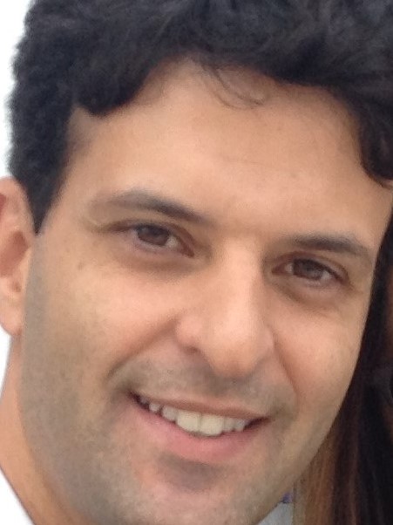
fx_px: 530
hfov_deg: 40.7
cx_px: 196
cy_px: 262
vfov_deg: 52.6
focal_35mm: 35
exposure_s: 1/158
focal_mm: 4.28
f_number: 2.4
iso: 50
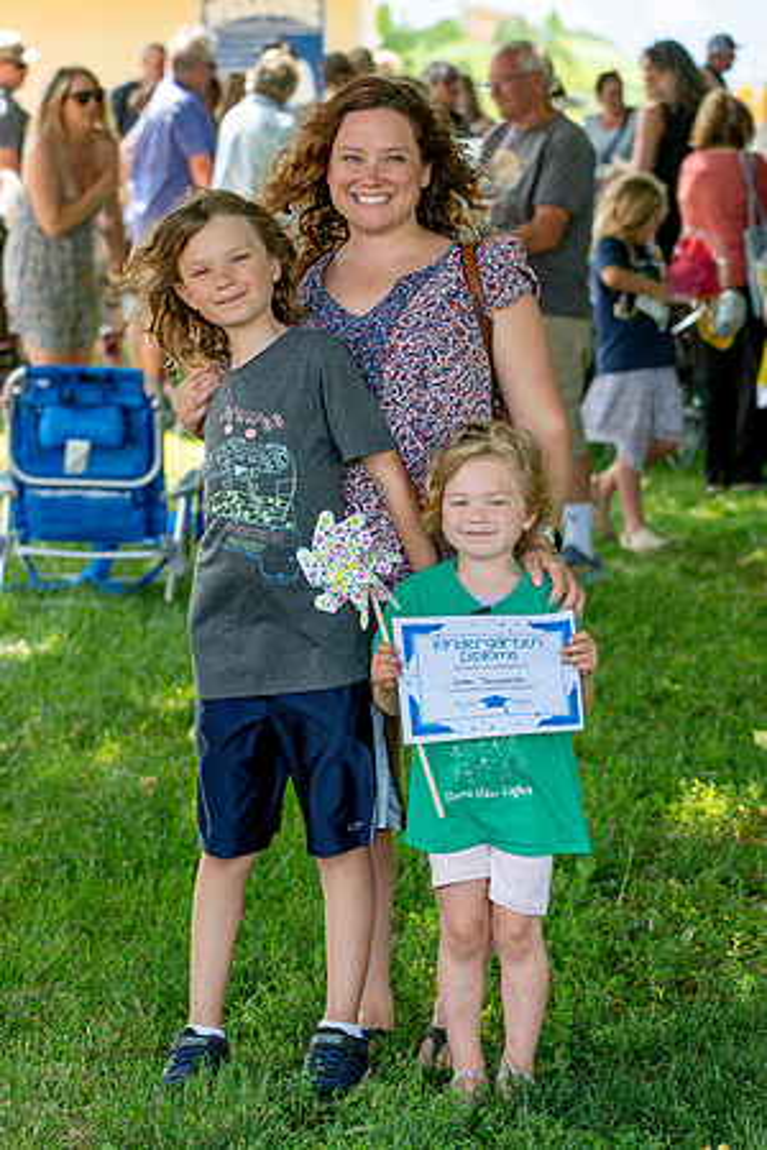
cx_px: 430
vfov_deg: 15.5
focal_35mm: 132
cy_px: 550
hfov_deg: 10.4
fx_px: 4221
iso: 800
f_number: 4
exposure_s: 1/1000
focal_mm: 82
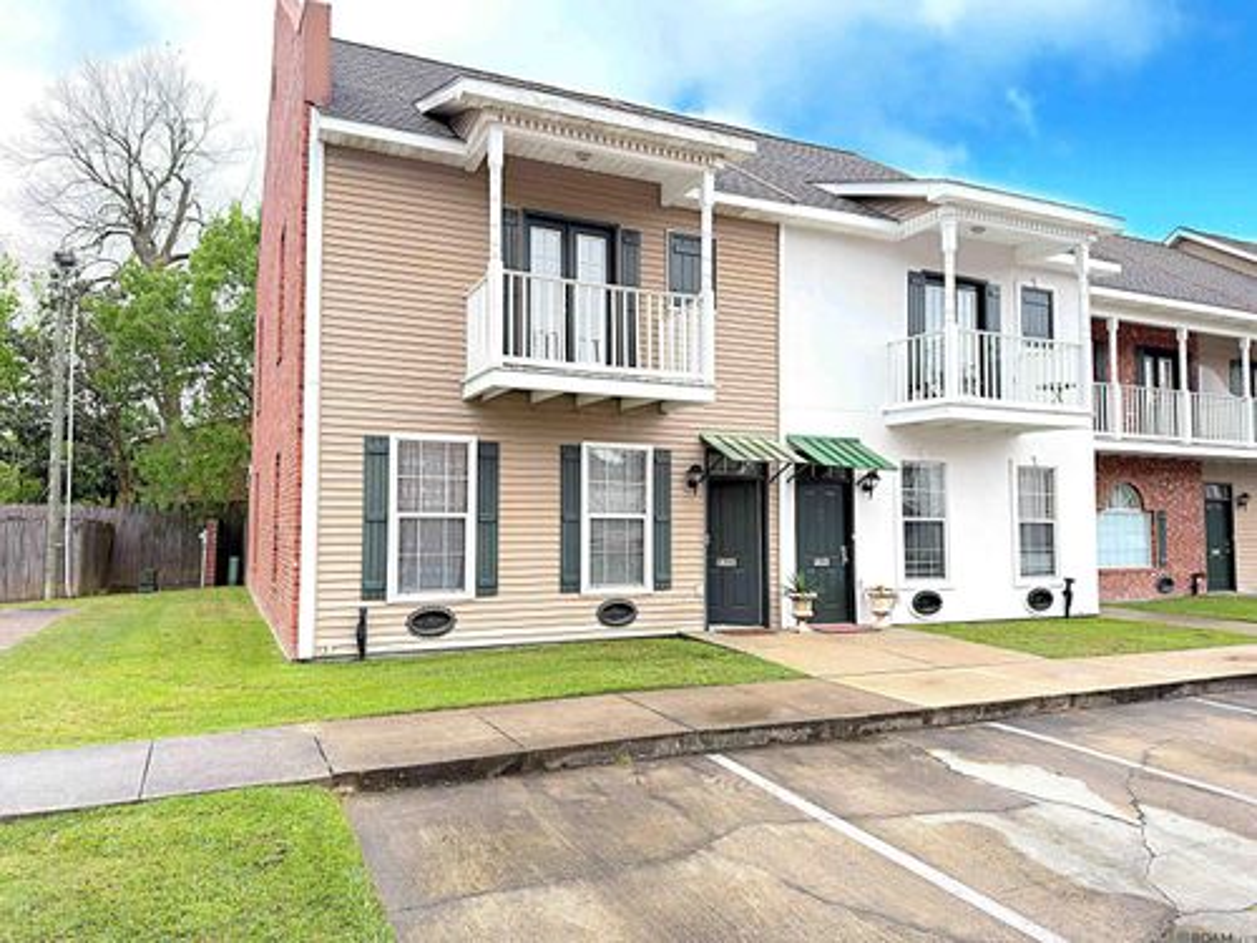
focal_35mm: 24
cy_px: 472
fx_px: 872
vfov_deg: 56.8
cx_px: 628
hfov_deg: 71.6
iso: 100
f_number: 1.78
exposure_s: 1/719
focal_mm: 6.76
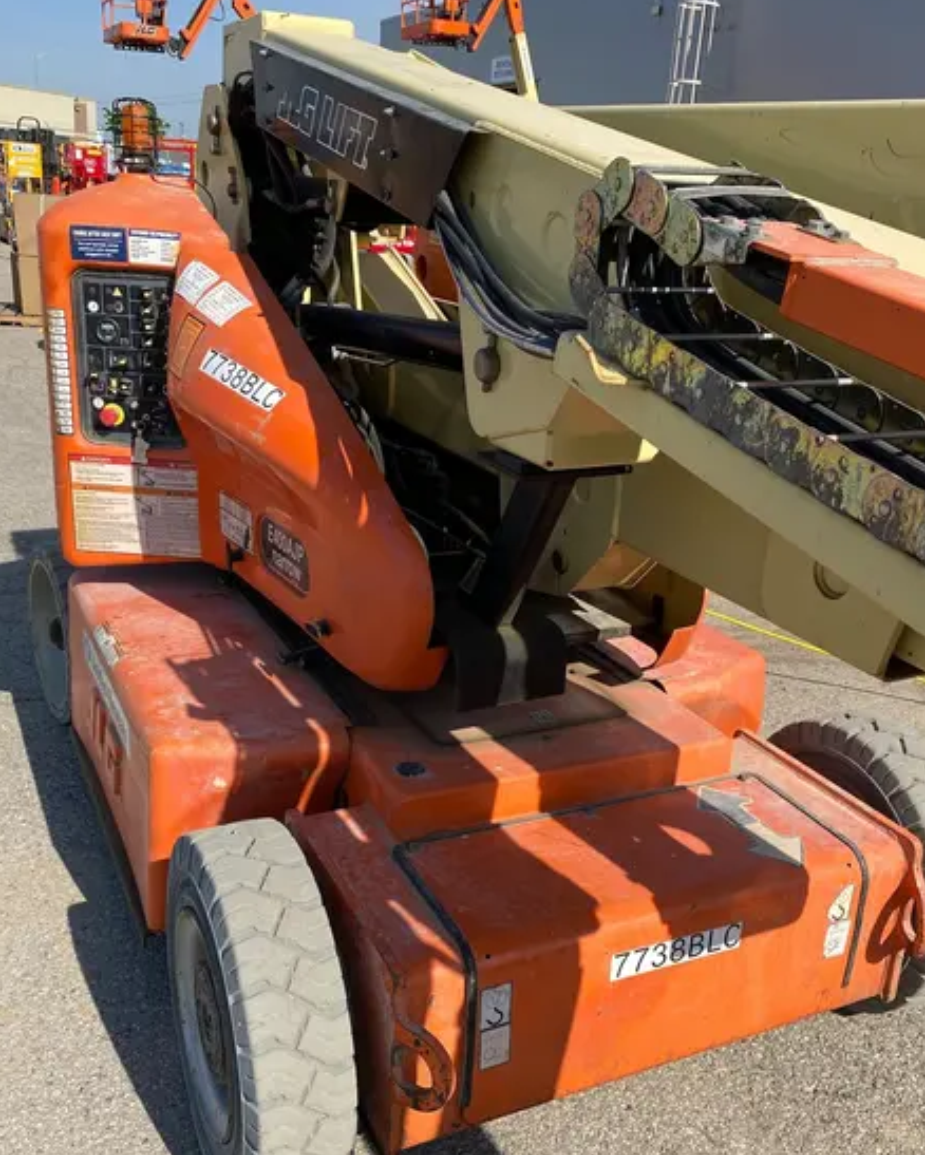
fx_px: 1163
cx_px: 492
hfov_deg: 43.4
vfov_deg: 52.7
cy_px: 639
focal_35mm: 34
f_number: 1.8
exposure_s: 1/2571
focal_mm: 4.25
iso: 32
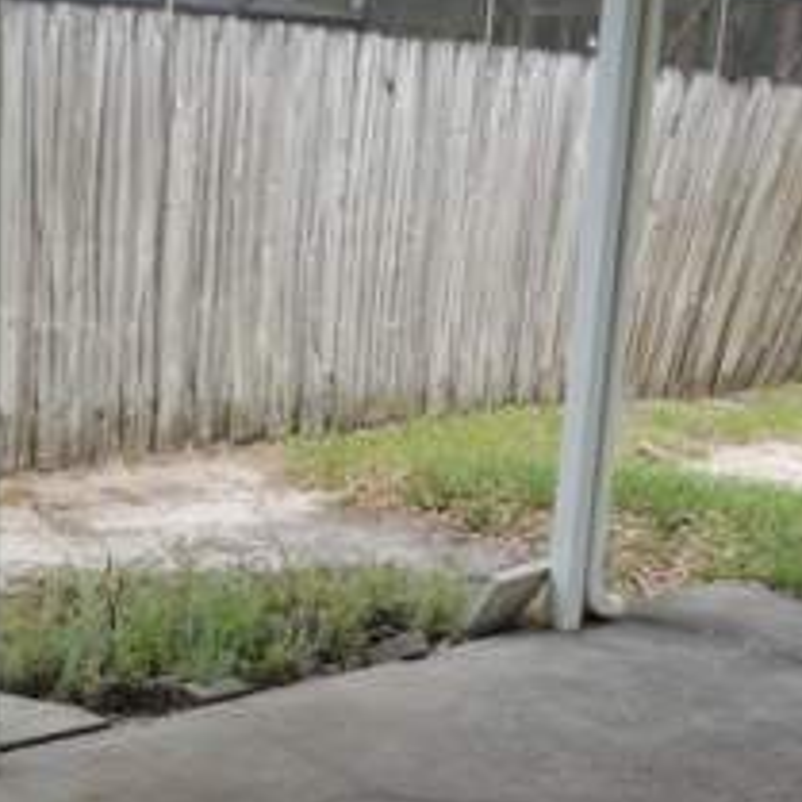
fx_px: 1599
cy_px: 583
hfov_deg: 27.3
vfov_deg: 27.8
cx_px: 100
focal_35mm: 61
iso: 100
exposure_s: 1/400
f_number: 3.1
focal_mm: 5.3
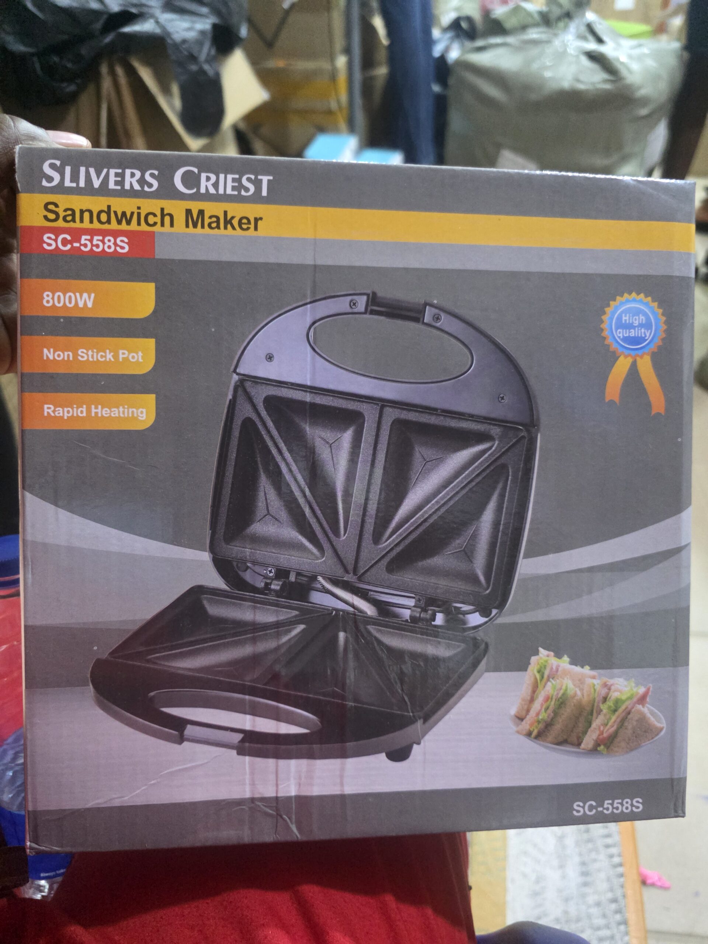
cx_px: 354
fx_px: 627
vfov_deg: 73.9
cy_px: 472
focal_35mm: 23
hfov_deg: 58.9
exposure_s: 1/100
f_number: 1.7
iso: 2000
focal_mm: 6.3
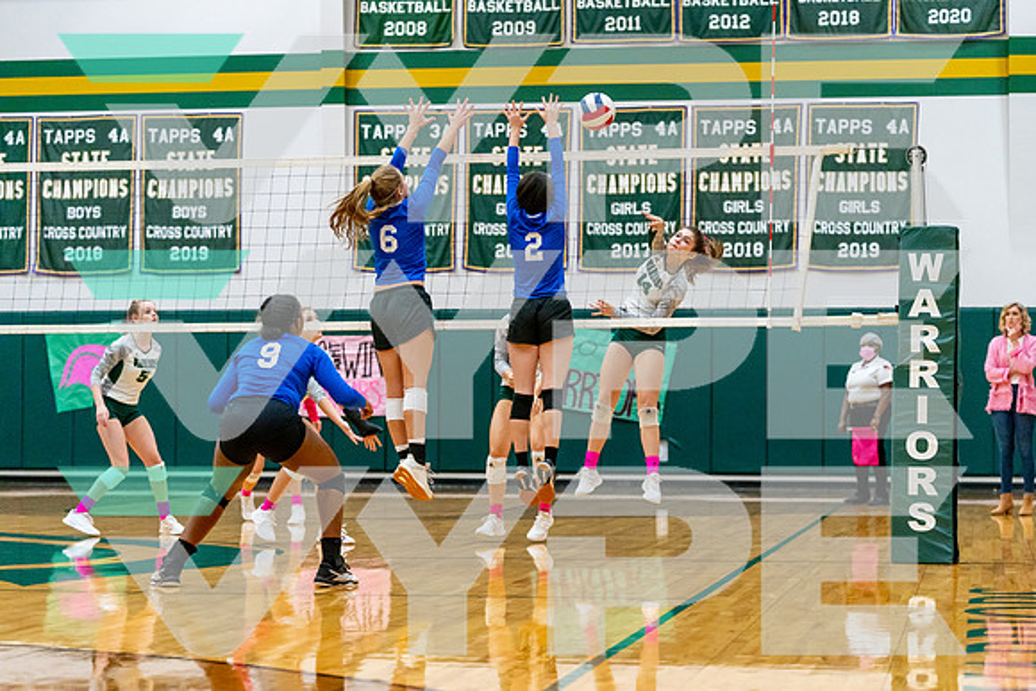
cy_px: 346
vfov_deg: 15.9
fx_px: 2475
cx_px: 518
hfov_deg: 23.6
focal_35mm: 86
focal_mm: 86
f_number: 2.8
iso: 2500
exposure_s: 1/2500
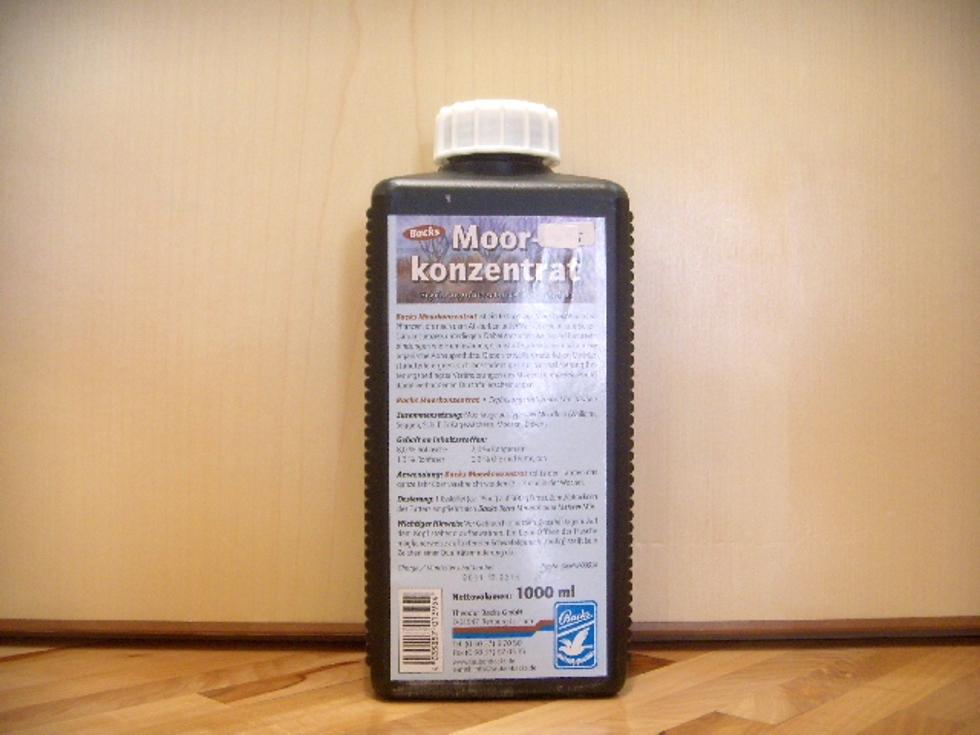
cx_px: 490
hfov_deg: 49.0
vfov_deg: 37.7
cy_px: 368
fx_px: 1076
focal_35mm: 38
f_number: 3.5
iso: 200
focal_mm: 6.4
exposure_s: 1/14.3
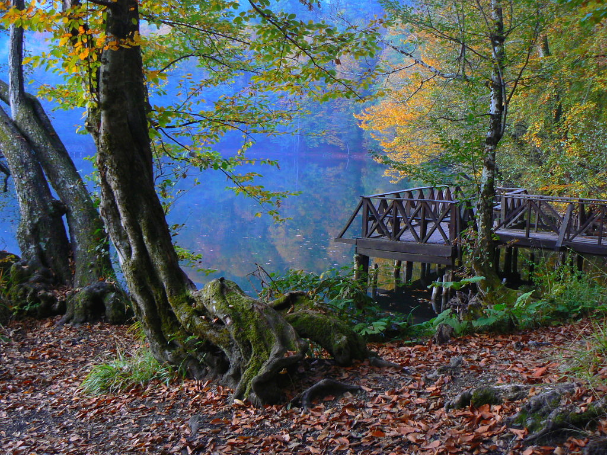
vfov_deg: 39.7
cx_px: 304
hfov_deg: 51.4
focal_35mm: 36
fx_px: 631
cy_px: 228
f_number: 2.8
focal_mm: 6
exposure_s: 1/50
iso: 80
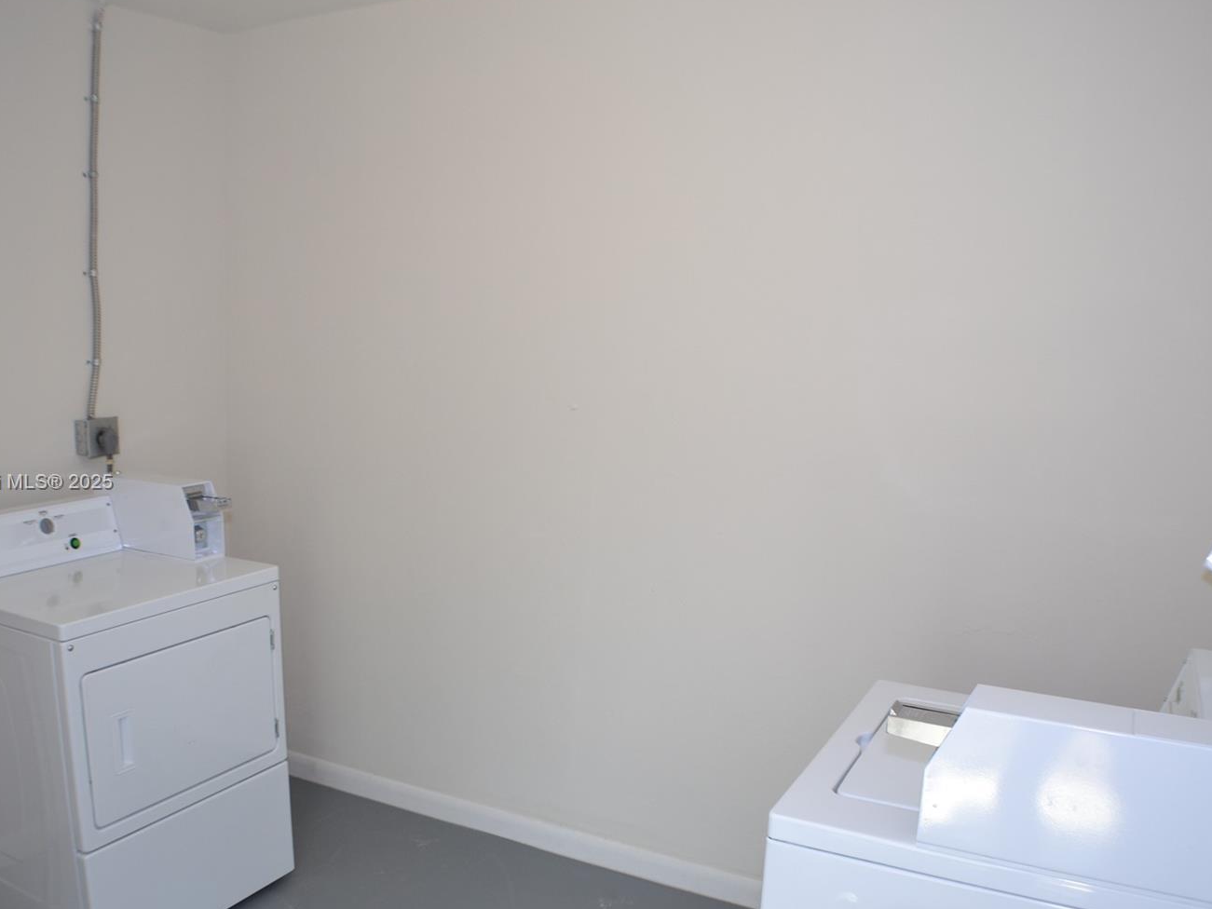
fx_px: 1366
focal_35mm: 39
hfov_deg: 47.8
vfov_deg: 36.8
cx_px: 560
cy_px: 483
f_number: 4.5
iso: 400
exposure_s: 1/80
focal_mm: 22
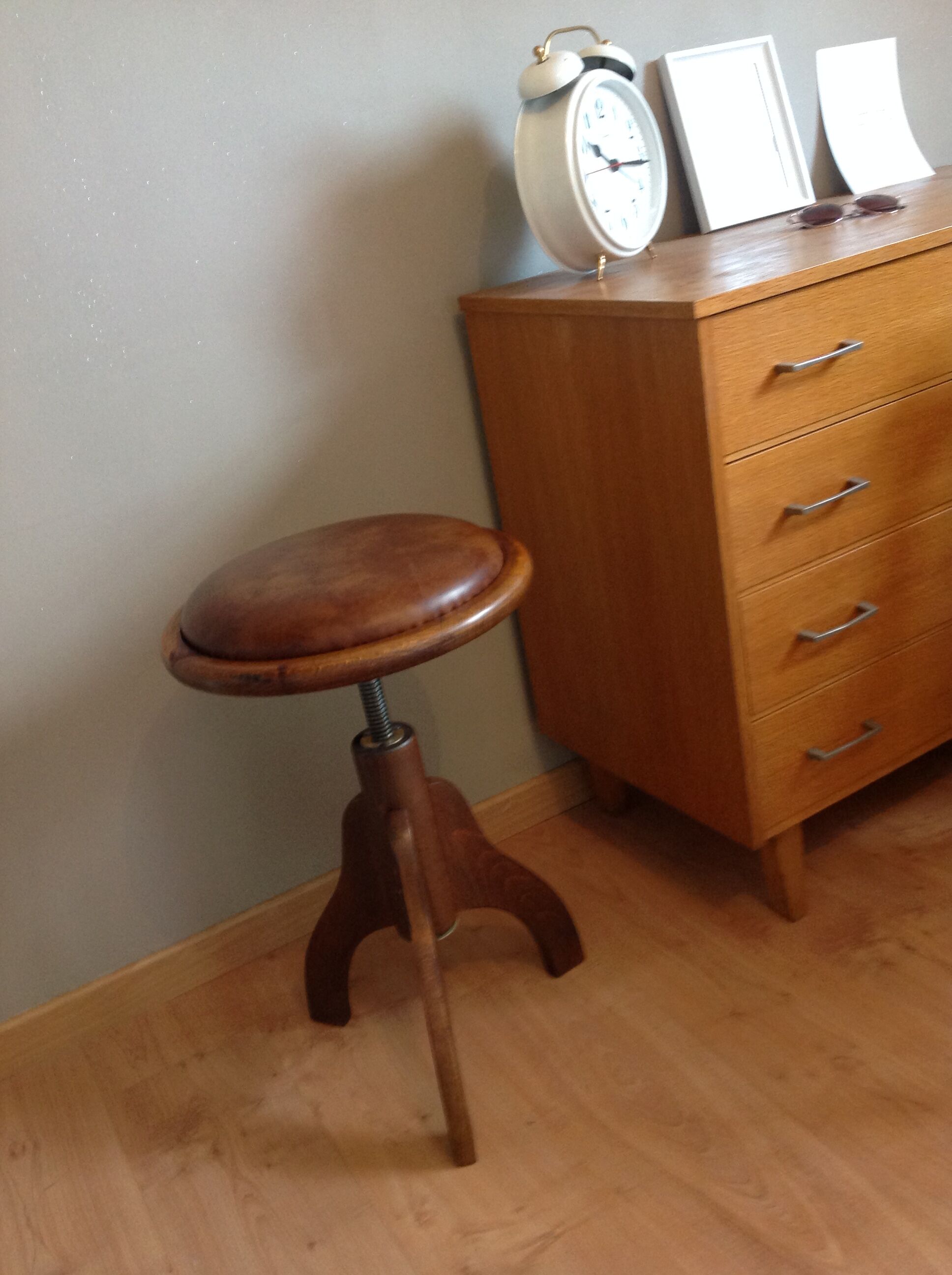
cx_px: 476
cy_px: 638
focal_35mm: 35
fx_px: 1287
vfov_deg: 52.7
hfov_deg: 40.6
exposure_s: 1/15
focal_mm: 4.28
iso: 200
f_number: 2.4
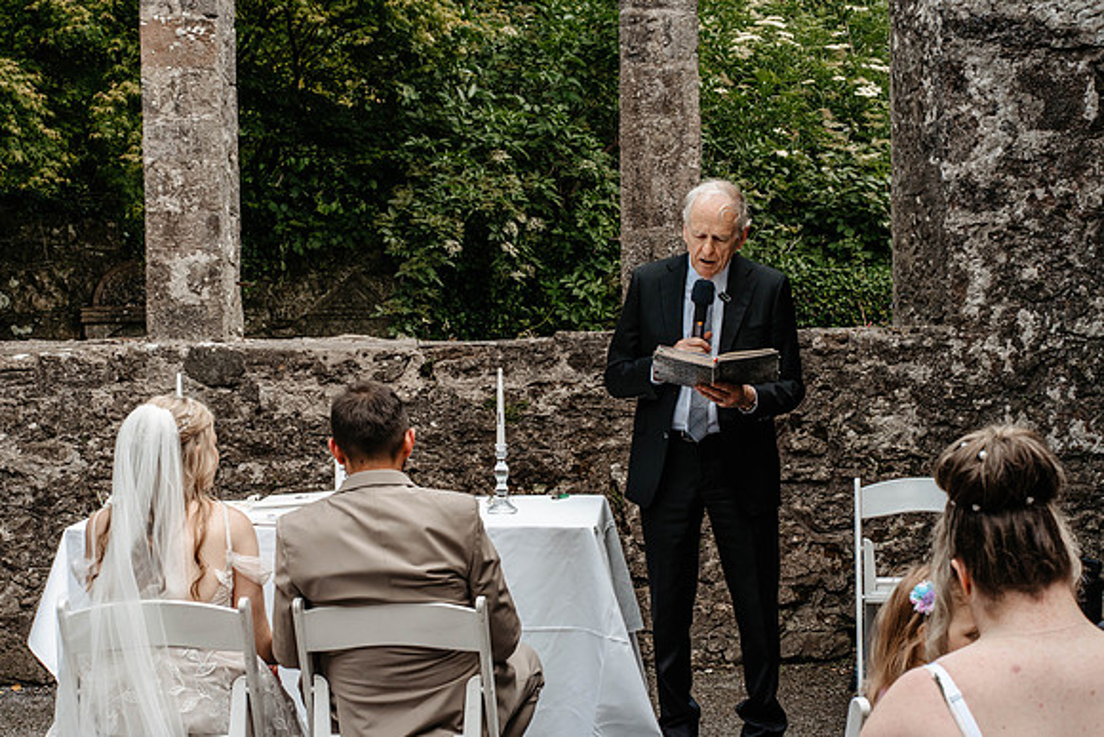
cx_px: 552
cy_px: 368
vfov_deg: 16.1
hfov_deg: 23.9
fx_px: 2607
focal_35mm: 85
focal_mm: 85
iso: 1000
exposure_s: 1/320
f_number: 13
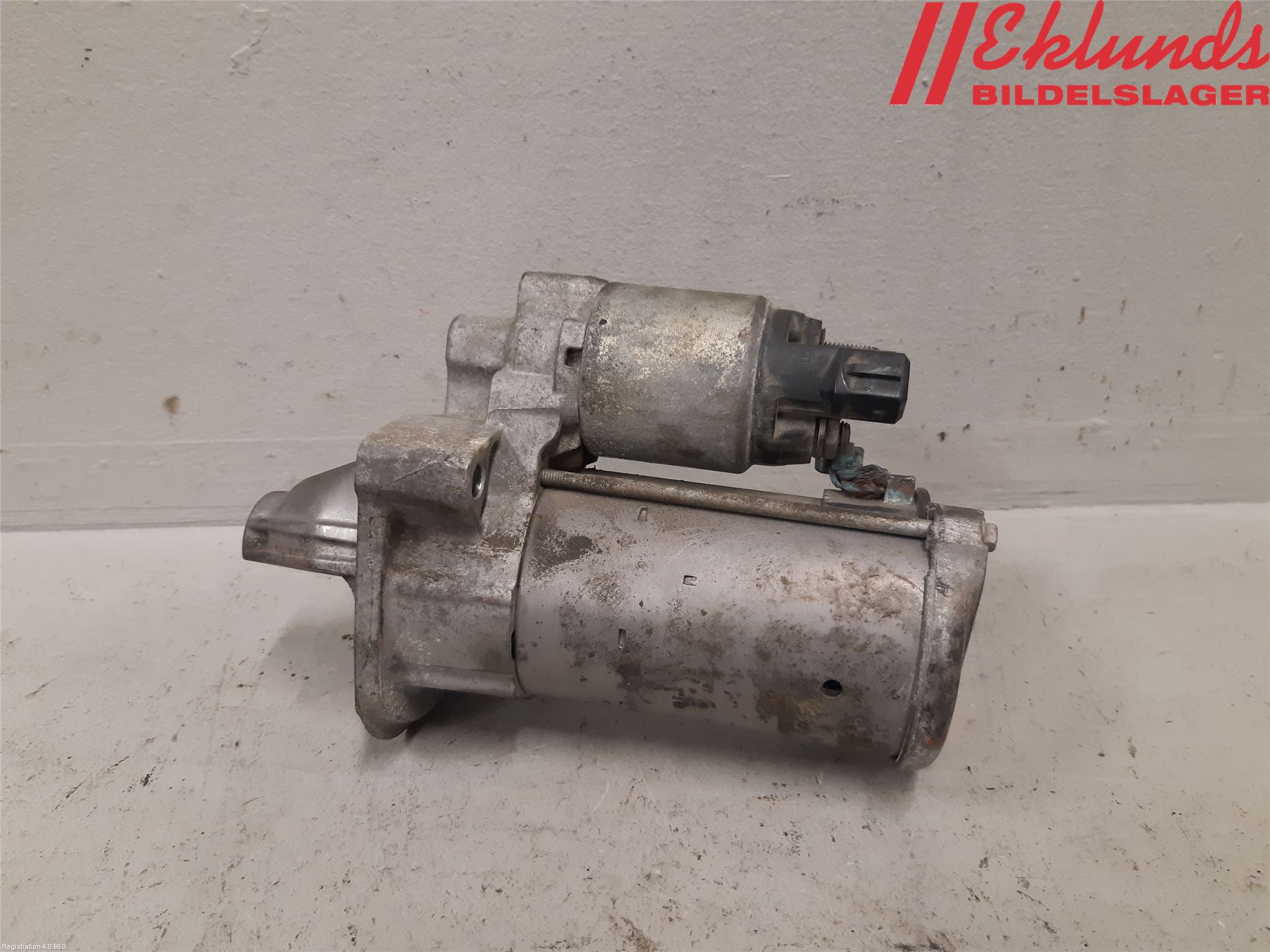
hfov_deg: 67.3
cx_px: 635
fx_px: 954
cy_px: 476
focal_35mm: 26
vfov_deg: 53.1
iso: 160
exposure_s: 1/50
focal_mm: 3.93
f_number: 1.7
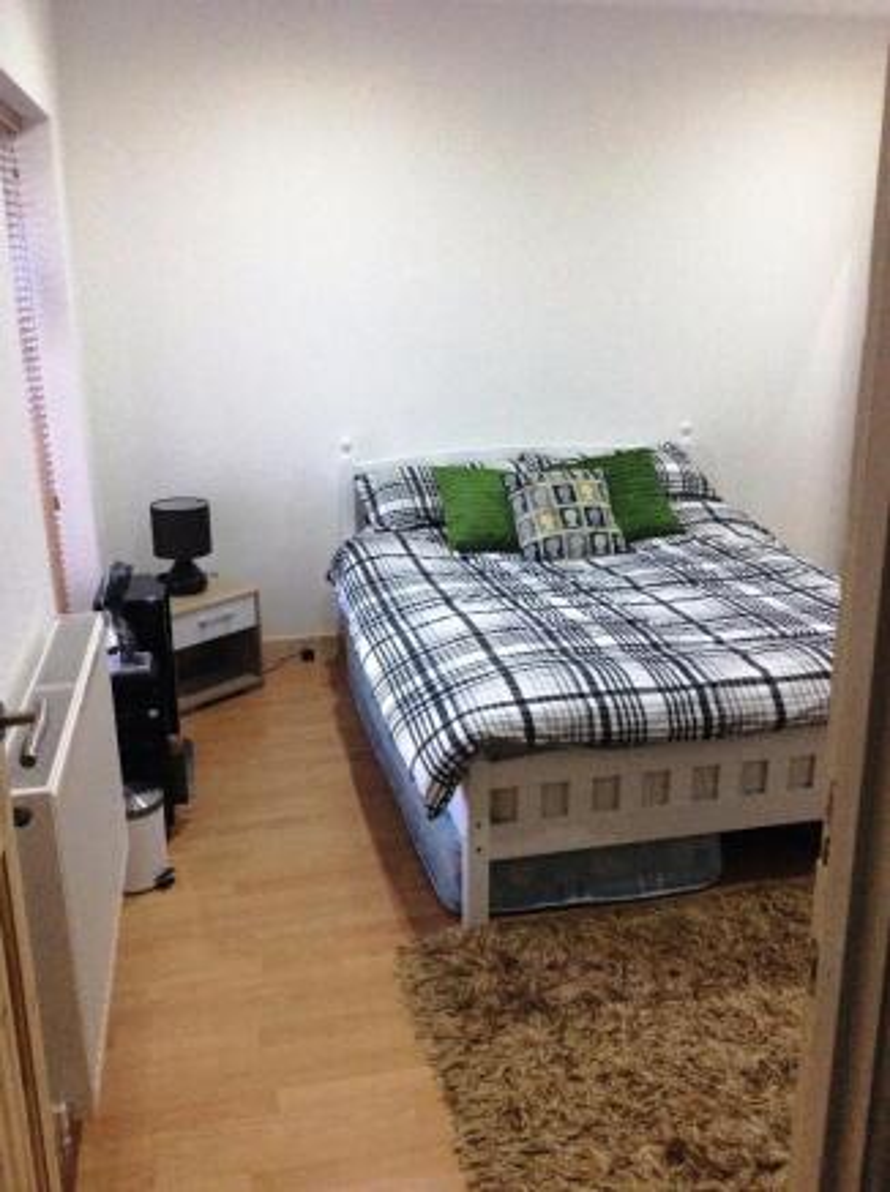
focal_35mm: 32
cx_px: 445
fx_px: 1101
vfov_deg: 56.9
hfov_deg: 44.0
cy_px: 596
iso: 250
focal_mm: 3.3
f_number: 2.4
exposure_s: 1/25
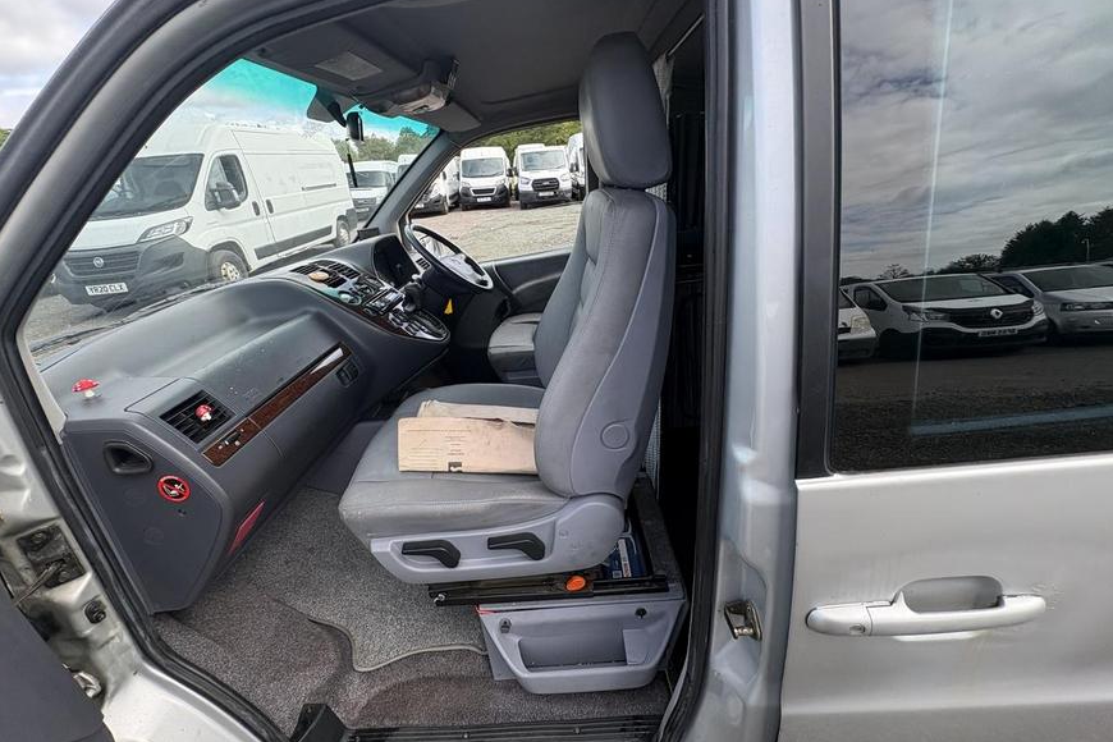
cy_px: 356
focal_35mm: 15
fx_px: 464
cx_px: 542
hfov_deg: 100.4
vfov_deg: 77.3
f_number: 2.2
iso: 64
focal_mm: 2.22
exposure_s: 1/366
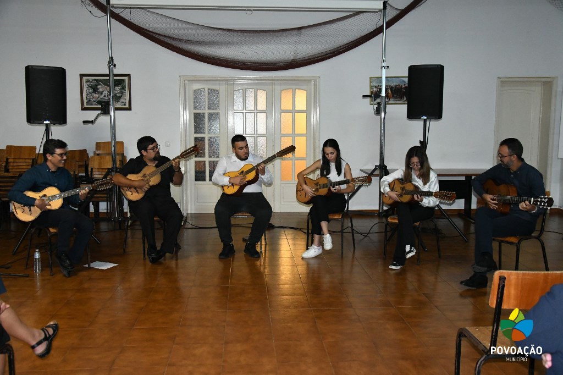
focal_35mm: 36
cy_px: 188
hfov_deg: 53.1
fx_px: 563
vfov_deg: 36.8
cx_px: 282
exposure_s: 1/125
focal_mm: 24
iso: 4000
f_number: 3.8
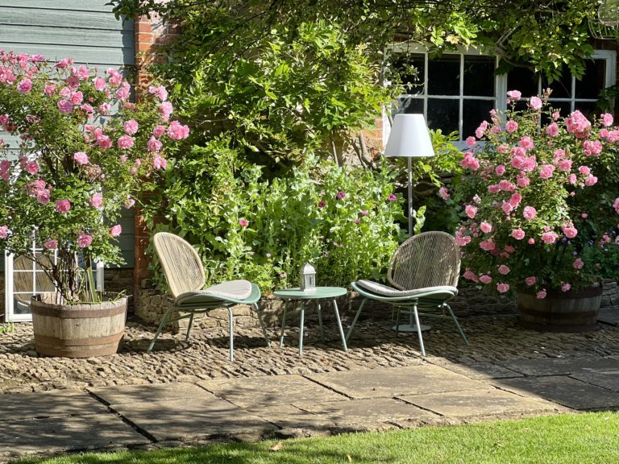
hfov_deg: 25.3
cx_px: 310
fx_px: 1377
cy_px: 232
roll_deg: -0.4
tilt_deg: -3.7
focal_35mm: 77
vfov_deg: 19.1
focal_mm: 9
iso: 25
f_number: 2.8
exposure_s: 1/192
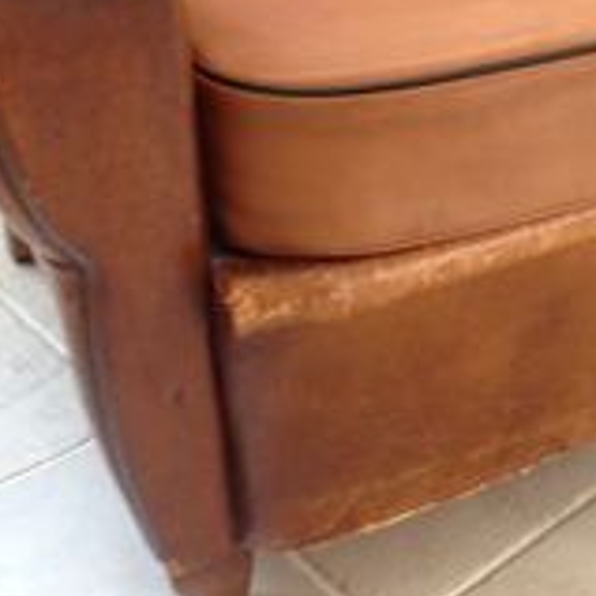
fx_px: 1364
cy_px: 163
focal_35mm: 70
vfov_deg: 24.4
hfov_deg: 24.2
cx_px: 495
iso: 100
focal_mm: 4.28
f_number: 2.4
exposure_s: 1/15
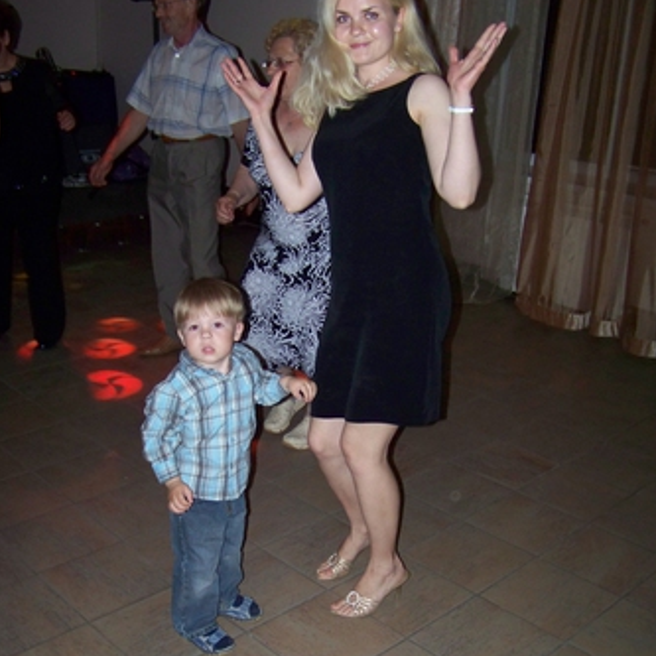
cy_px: 400
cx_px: 329
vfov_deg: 39.0
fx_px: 922
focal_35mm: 43
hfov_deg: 39.2
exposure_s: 1/30
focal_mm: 5.85
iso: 200
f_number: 2.8
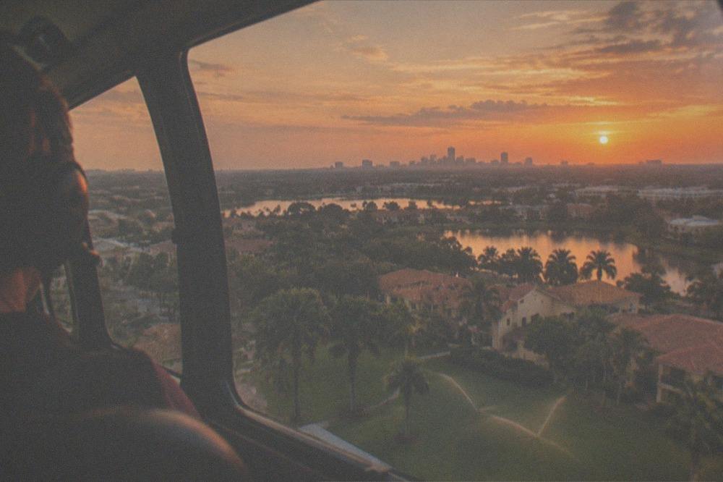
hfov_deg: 54.5
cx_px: 362
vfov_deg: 37.8
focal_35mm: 35
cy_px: 241
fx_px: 703
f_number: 9
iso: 500
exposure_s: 1/400
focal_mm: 35
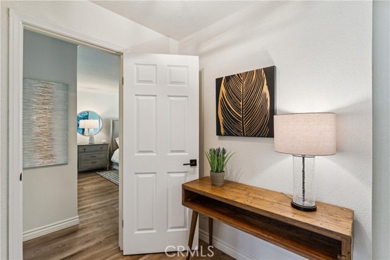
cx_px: 195
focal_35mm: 17
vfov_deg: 71.3
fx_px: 181
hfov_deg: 94.3
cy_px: 130
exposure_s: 1.6
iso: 100
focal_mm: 16.7
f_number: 13
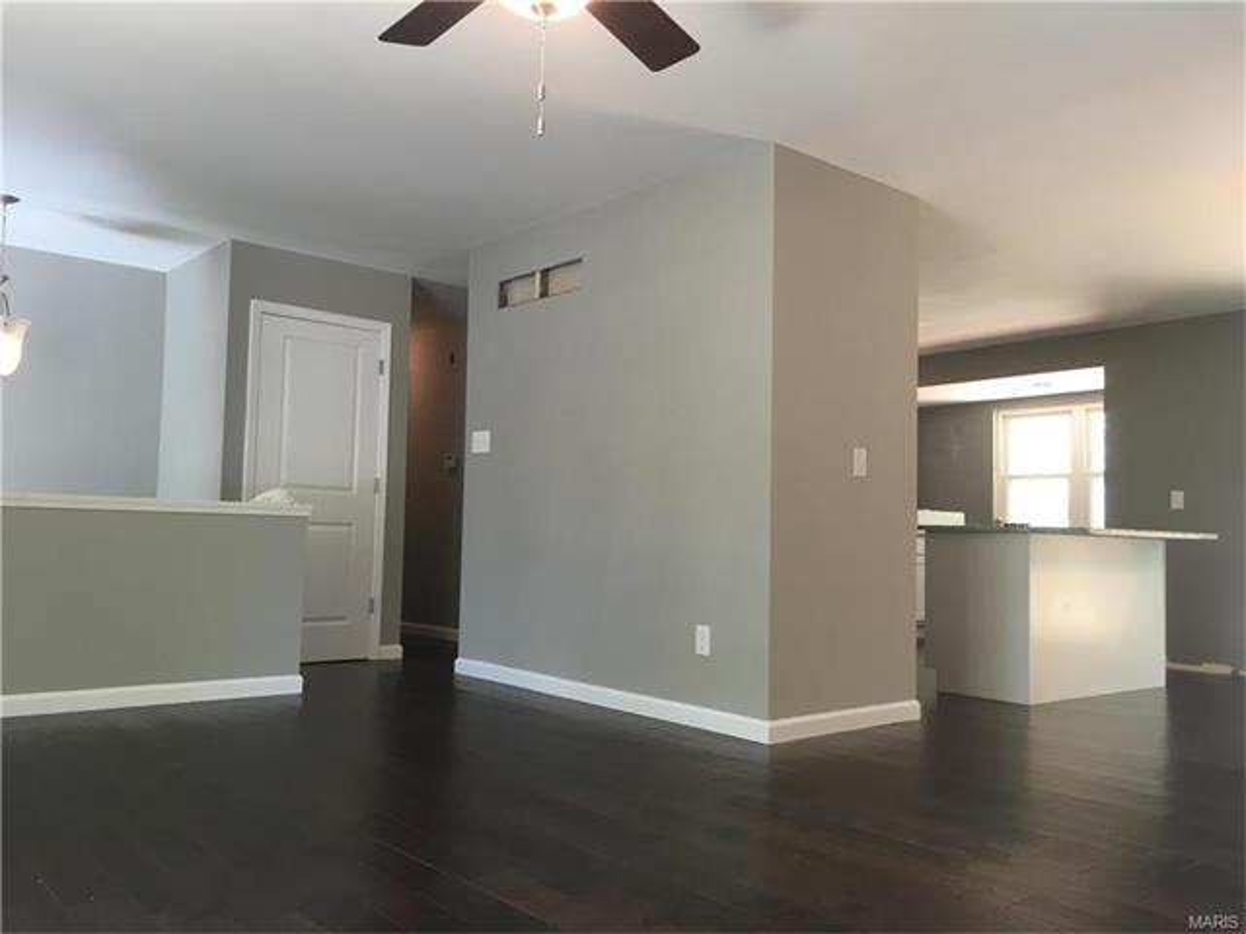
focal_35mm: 29
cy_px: 467
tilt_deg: +2.9
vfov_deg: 48.2
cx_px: 623
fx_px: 1044
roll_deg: -1.0
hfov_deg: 61.7
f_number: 2.2
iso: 64
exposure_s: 1/30
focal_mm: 4.15
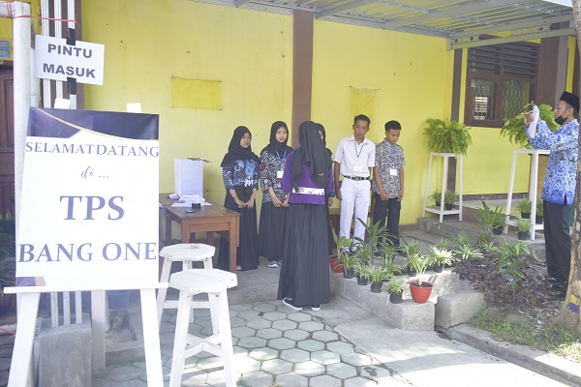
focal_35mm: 30
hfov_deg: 61.9
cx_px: 290
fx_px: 484
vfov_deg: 43.6
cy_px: 194
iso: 180
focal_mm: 20
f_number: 3.5
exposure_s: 1/100
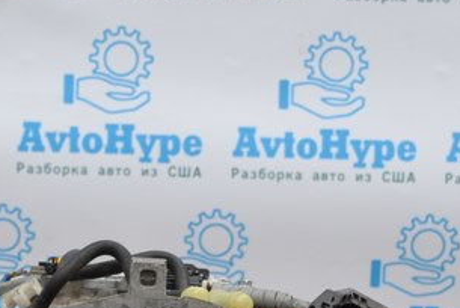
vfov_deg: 8.4
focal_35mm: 161
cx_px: 213
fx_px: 2059
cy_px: 424
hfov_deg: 12.7
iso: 200
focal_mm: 32
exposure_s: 1/125
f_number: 5.6
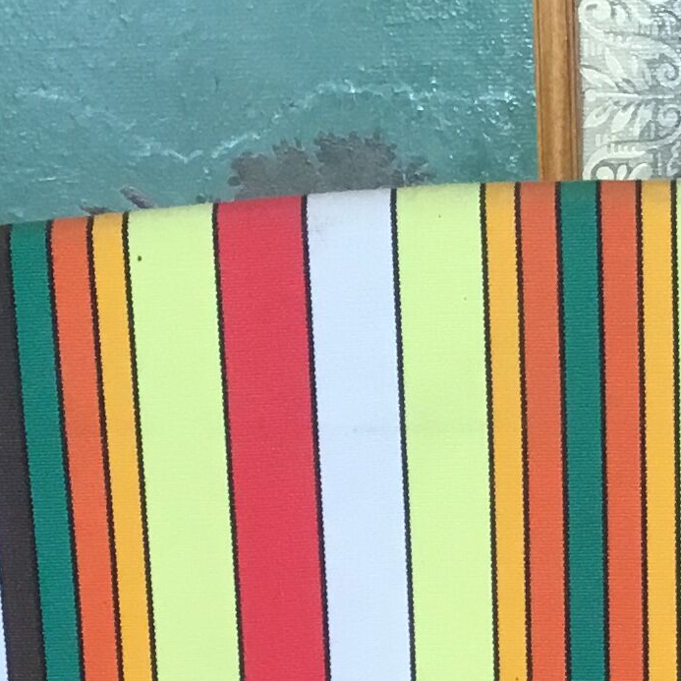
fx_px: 2871
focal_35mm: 129
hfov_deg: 13.4
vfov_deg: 12.7
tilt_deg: -19.1
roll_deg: +1.1
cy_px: 1095
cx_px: 609
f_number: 2.4
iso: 32
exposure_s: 1/33
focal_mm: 3.3
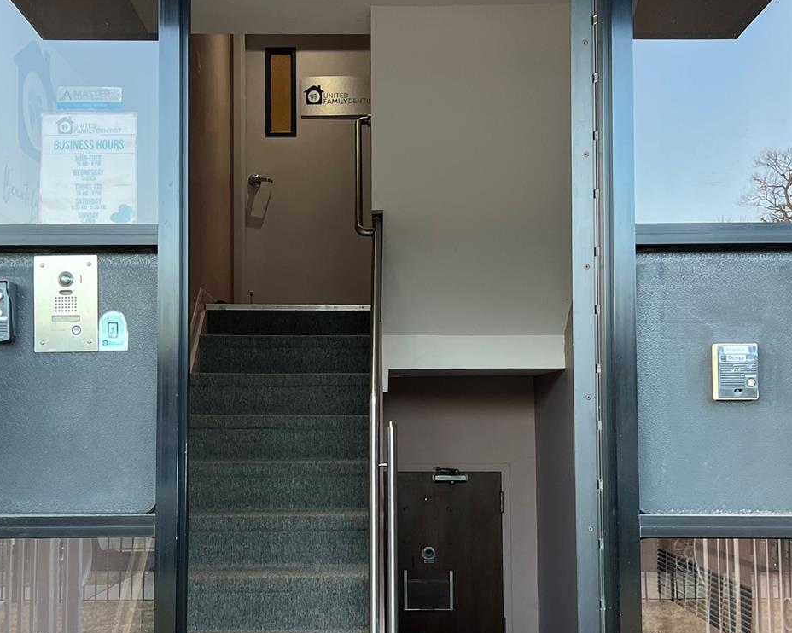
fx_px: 984
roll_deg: +0.4
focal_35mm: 42
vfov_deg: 35.6
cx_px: 357
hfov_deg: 43.8
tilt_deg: +3.2
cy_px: 365
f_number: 1.5
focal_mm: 5.7
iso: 100
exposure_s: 1/121
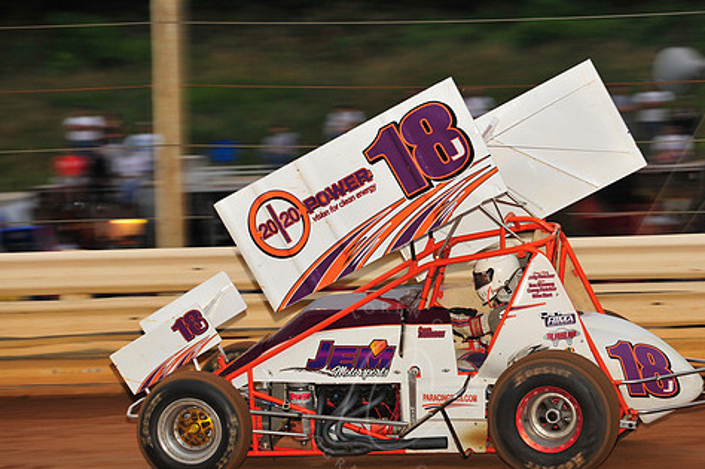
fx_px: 4069
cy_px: 255
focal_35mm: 208
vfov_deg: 6.6
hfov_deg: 9.9
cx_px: 385
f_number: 6.3
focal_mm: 170
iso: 800
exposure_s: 1/320
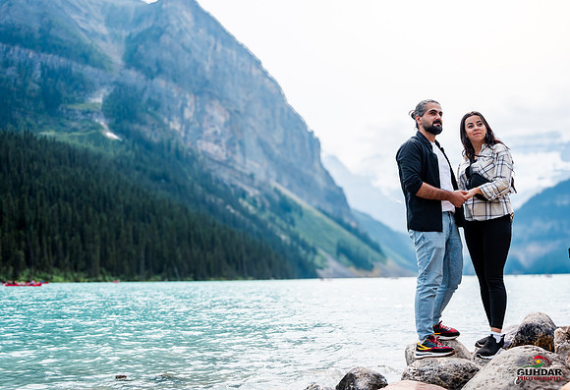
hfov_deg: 50.3
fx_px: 606
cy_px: 182
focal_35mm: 38
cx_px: 312
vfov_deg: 35.7
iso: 200
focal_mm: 35
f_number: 5.6
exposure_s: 1/1600
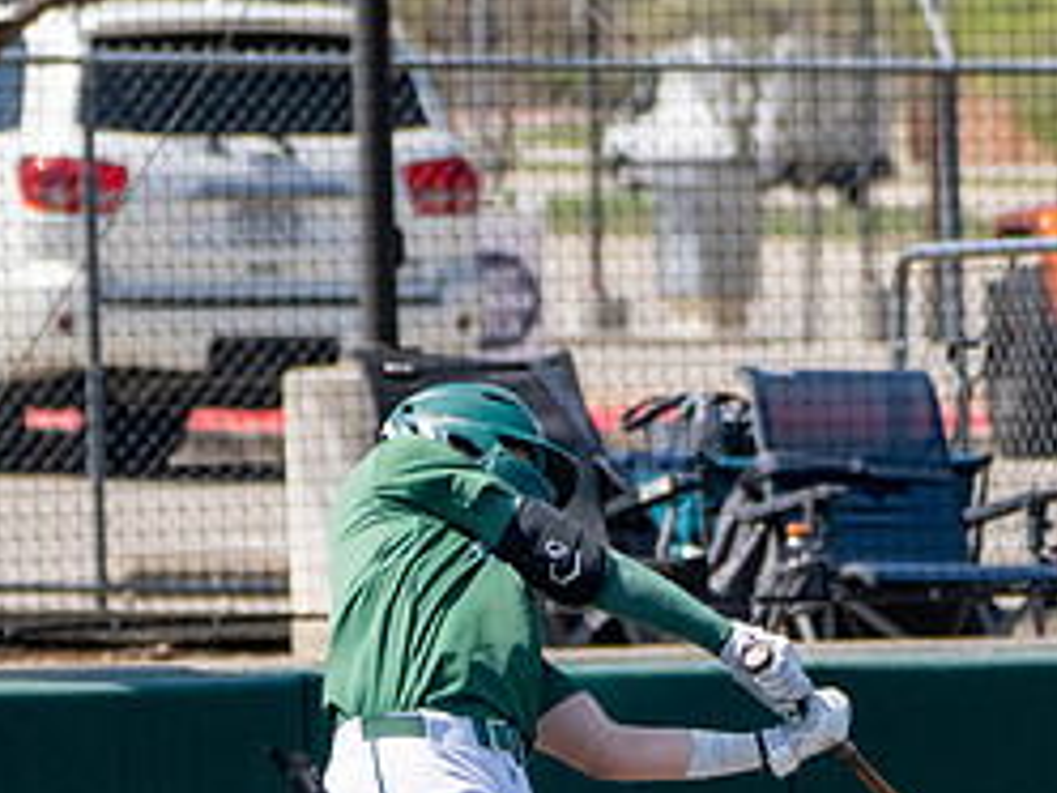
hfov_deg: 2.6
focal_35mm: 776
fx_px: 23695
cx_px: 510
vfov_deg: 1.9
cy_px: 785
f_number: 7.1
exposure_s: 1/2500
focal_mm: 224
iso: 1000
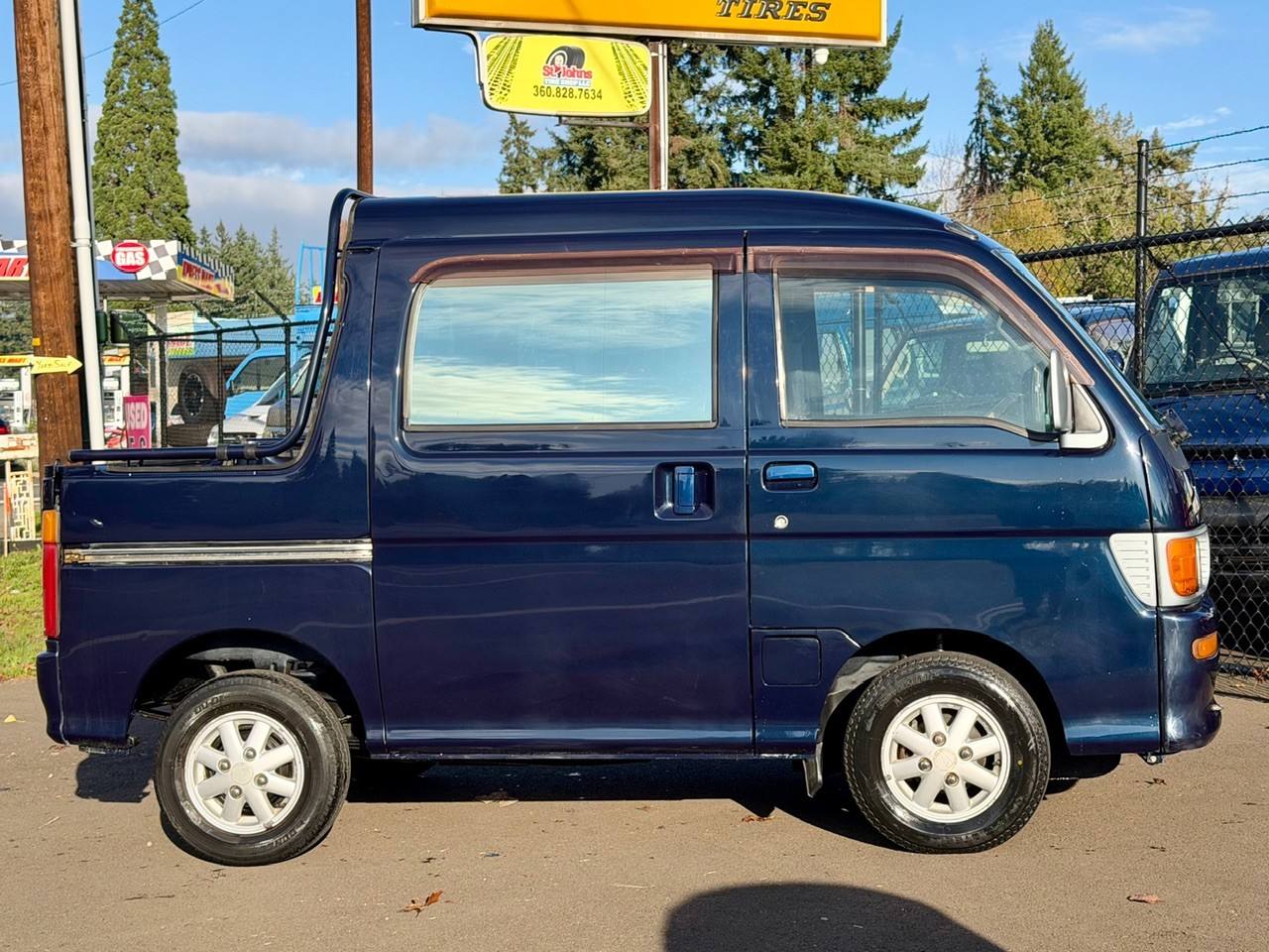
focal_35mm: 48
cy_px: 476
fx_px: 1760
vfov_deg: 30.3
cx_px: 634
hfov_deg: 39.7
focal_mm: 6.76
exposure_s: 1/3096
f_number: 1.78
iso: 64
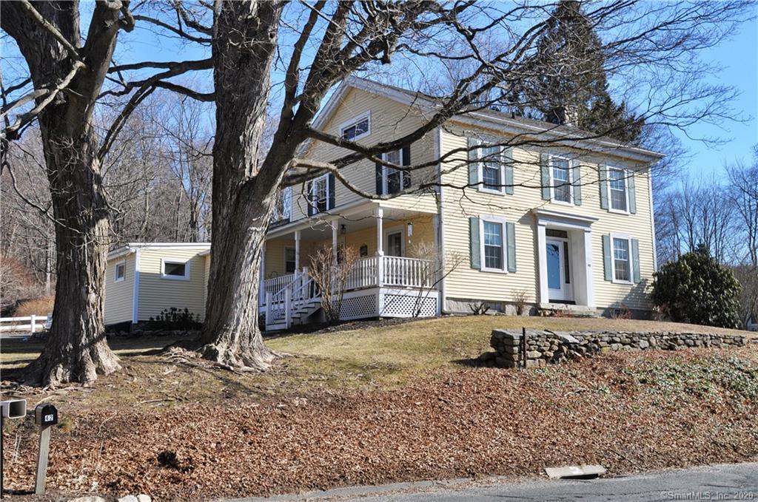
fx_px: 883
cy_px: 251
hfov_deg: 46.5
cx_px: 379
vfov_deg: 31.8
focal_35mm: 42
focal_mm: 28
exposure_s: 1/320
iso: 200
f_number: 9
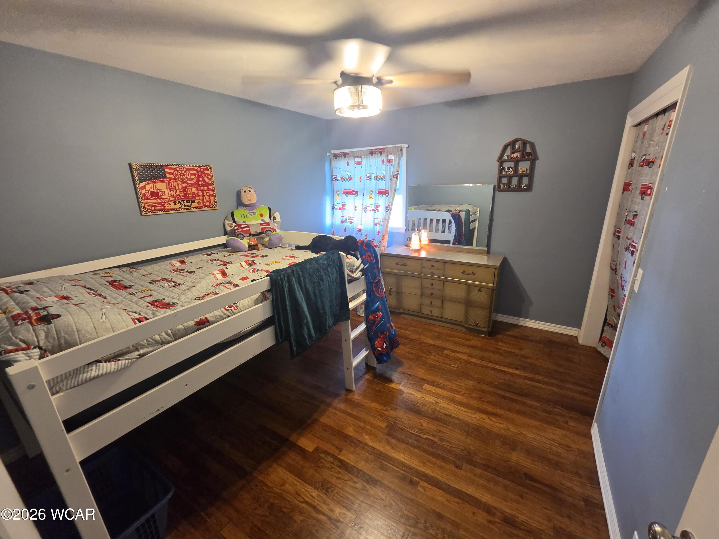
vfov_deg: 89.9
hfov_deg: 106.2
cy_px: 270
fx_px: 270
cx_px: 360
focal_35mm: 13
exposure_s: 1/60
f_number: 2.2
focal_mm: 2.2
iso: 400
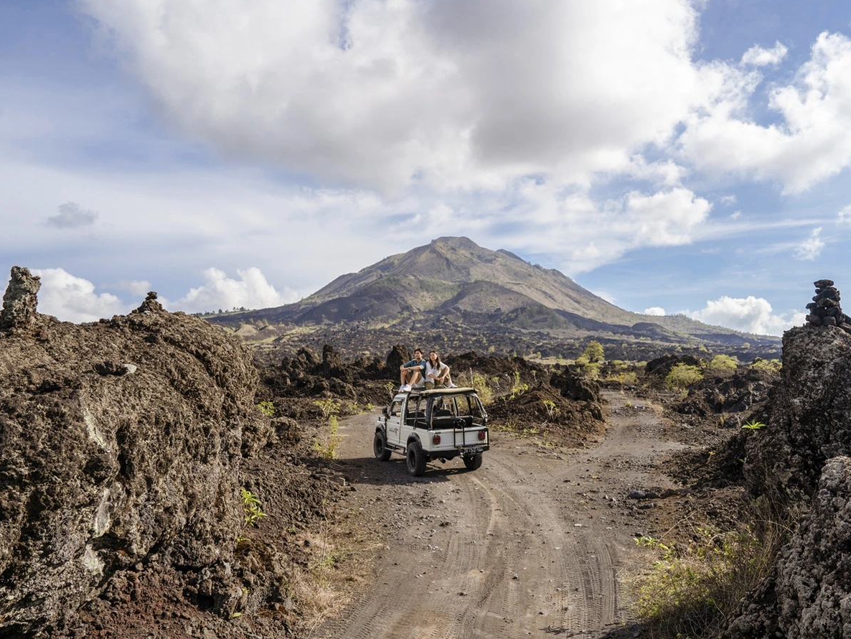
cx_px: 503
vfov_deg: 49.7
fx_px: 688
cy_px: 303
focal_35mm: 28
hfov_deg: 63.0
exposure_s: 1/800
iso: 200
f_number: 6.3
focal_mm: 24
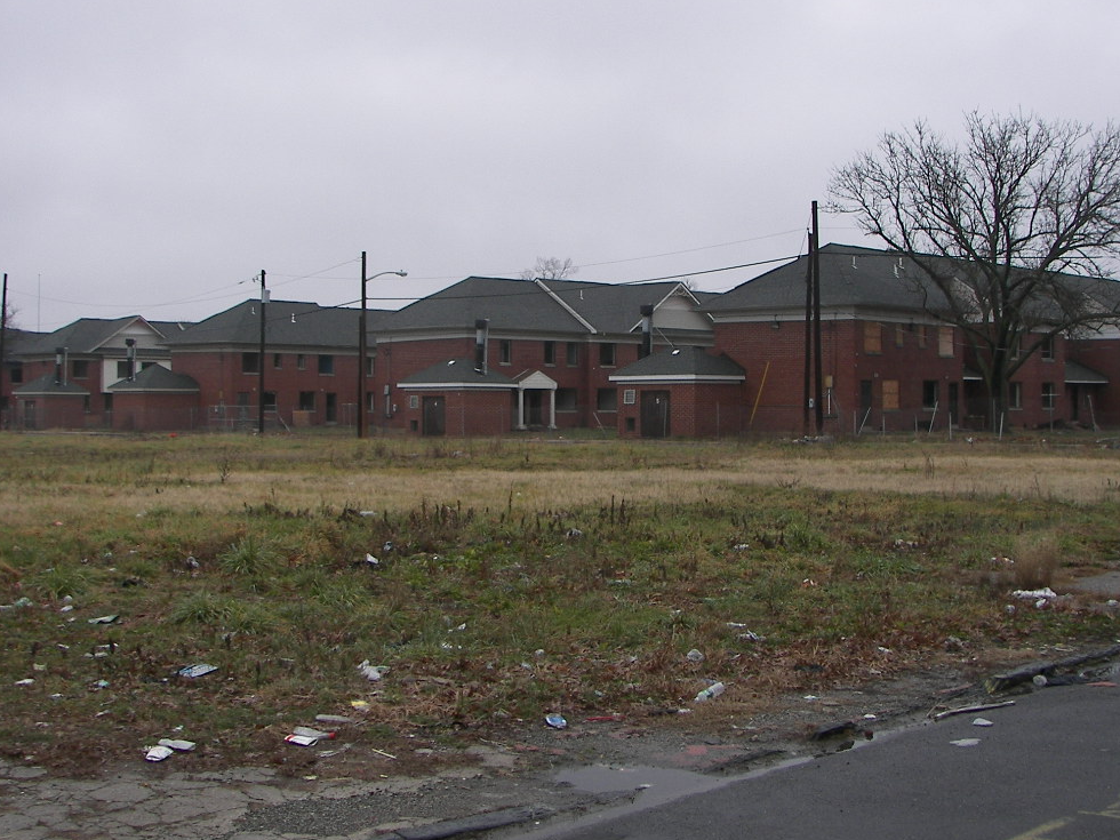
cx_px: 538
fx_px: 1521
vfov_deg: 30.8
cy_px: 322
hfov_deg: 40.4
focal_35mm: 47
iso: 50
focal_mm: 6
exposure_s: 1/100
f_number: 2.8
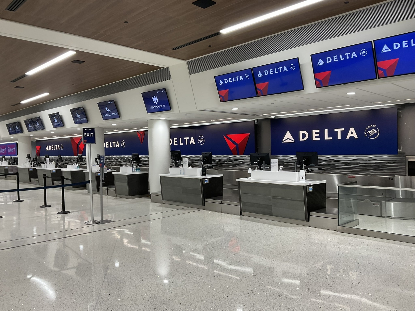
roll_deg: +0.7
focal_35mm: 29
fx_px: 348
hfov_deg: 61.7
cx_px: 208
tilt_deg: -0.2
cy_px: 156
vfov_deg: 48.2
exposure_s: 1/60
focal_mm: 3
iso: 50
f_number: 1.8
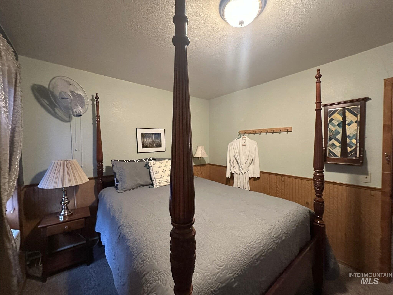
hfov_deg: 102.1
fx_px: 159
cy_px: 148
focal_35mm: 14
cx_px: 196
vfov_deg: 85.7
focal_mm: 2.22
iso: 800
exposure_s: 1/60
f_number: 2.2
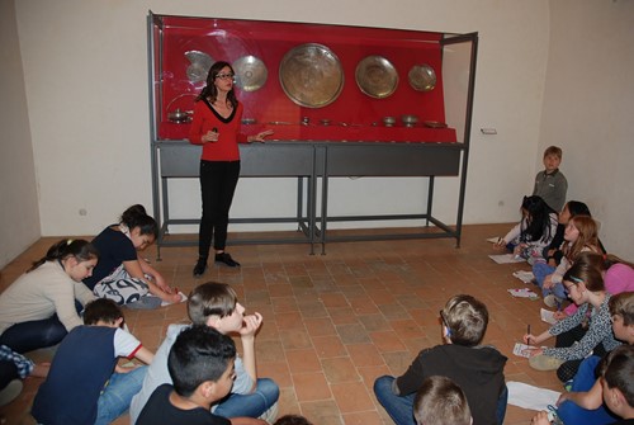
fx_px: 476
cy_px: 212
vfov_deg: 48.1
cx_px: 317
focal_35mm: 27
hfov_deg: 67.3
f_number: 3.5
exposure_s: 1/60
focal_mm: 18
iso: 200
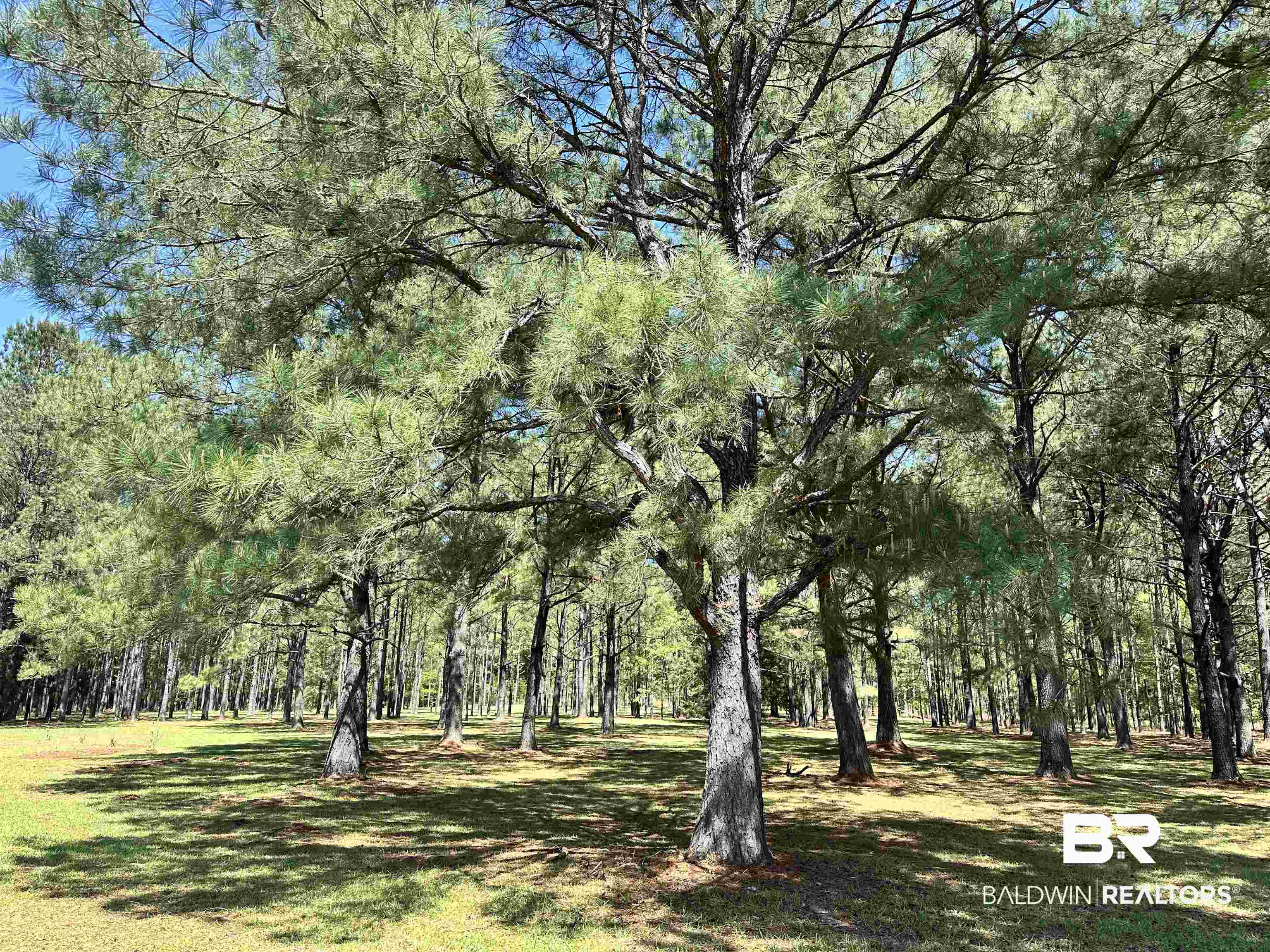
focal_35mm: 24
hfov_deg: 71.6
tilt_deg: +14.1
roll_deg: -1.3
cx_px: 635
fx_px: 881
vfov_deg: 56.8
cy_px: 476
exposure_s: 1/971
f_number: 1.78
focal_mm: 6.86
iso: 80
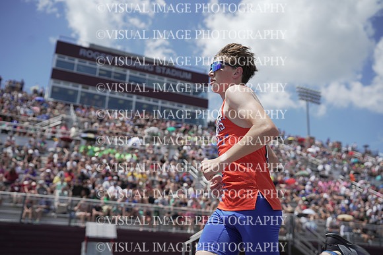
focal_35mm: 35
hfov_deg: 54.4
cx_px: 192
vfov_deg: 37.9
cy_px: 128
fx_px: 372
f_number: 2.8
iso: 125
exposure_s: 1/3200
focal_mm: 35
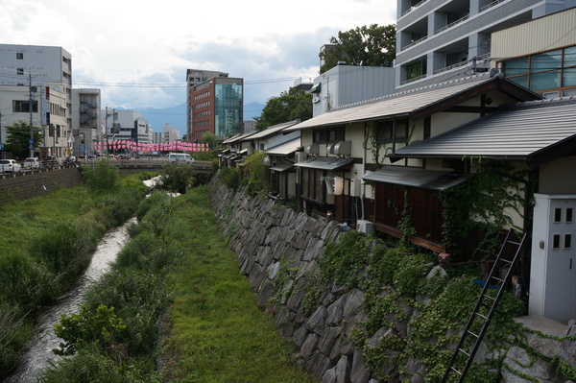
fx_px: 528
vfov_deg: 39.9
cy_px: 192
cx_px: 288
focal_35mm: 33
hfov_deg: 57.3
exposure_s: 1/100
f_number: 7.1
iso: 100
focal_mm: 22
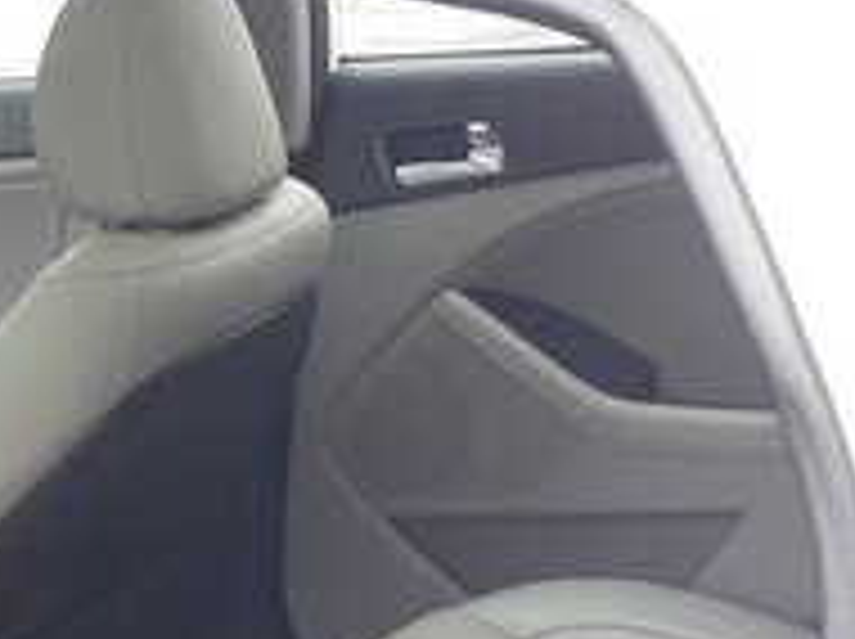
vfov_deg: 15.2
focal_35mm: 94
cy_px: 731
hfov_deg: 19.8
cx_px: -135
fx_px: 2319
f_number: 1.9
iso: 40
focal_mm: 3.6
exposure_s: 1/258
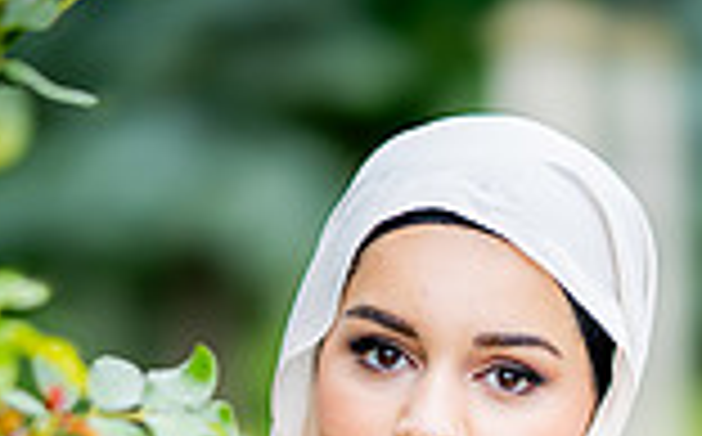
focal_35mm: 250
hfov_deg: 8.4
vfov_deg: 5.1
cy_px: 926
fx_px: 4776
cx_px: 387
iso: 100
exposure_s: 1/2000
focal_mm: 85
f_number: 1.4
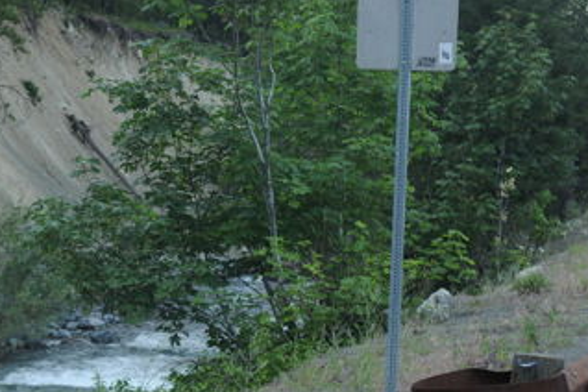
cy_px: 253
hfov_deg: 22.9
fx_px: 1437
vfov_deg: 15.5
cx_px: 135
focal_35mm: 88
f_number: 4.5
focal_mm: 35
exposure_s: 1/60
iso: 200
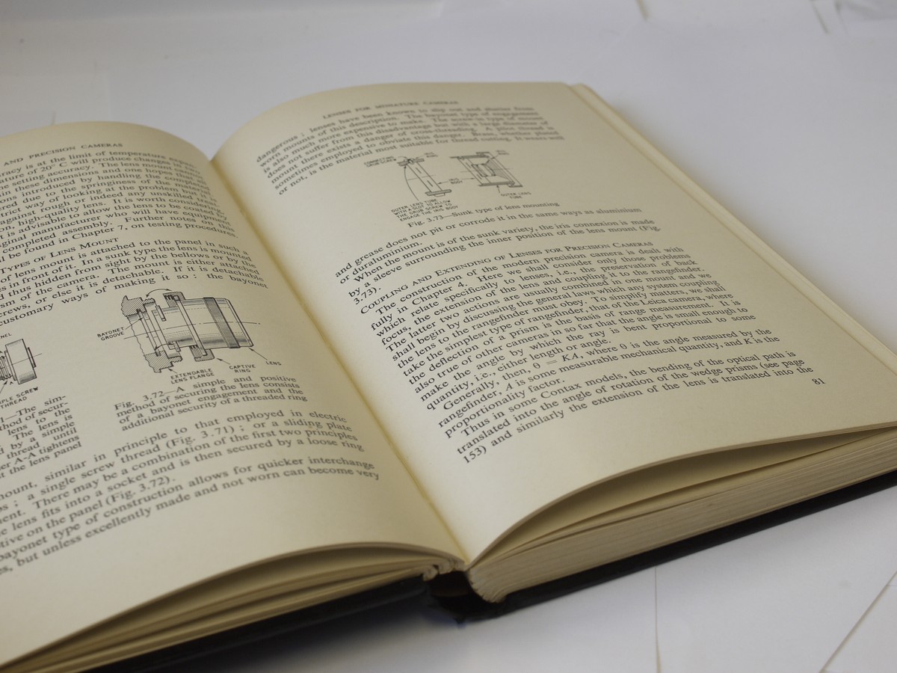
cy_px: 336
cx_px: 448
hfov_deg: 32.2
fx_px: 1555
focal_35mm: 60
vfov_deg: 24.4
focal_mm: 30
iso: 200
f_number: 7.1
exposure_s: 1/40
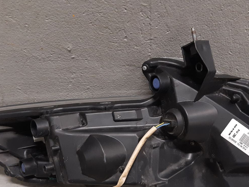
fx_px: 389
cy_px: 138
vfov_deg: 26.7
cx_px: 145
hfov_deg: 35.5
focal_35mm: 54
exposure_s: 1/50
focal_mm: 3.93
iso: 160
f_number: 1.7
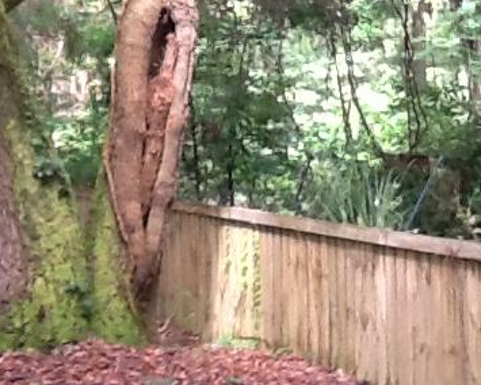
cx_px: -66
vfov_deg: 13.0
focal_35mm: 116
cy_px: -79
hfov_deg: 16.0
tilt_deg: +9.1
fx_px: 1651
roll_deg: +0.8
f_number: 2.4
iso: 50
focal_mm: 2.03
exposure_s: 1/50
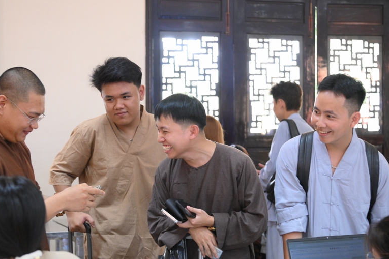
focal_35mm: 83
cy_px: 148
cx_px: 170
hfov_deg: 24.5
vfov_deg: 16.4
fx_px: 896
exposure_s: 1/80
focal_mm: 65
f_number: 4
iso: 4000
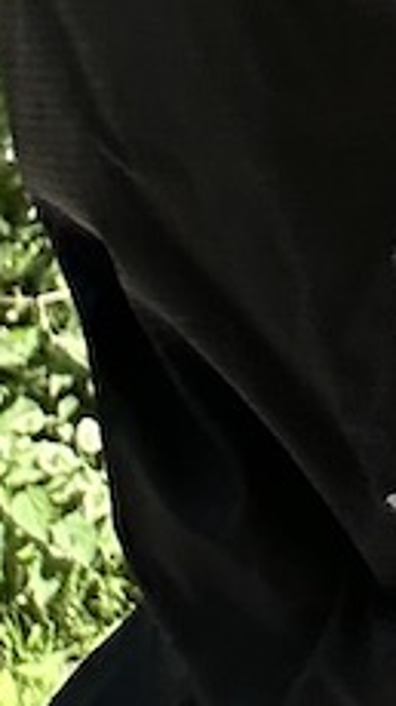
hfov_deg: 6.1
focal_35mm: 188
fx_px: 3517
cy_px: 11
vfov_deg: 11.4
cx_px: 1019
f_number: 1.9
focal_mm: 2.69
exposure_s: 1/229
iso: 25
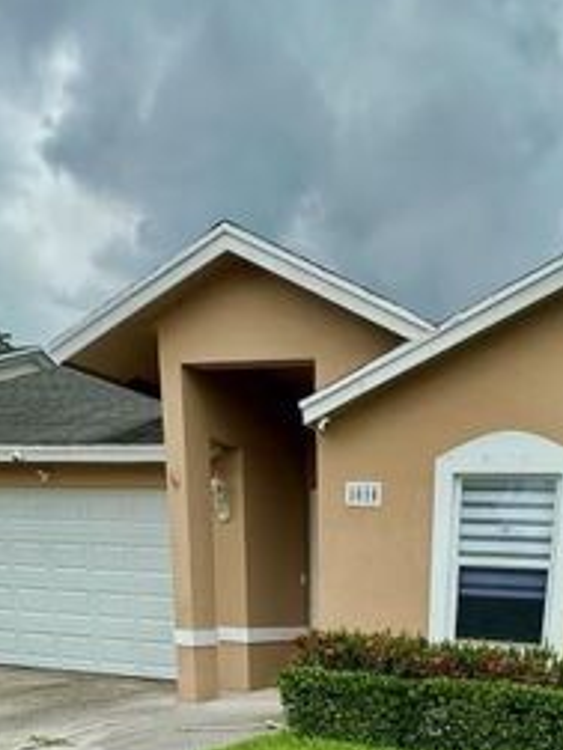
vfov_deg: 38.9
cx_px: 450
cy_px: 868
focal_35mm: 37
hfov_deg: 37.3
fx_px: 802
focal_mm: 2.22
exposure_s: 1/666
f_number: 2.2
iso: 40
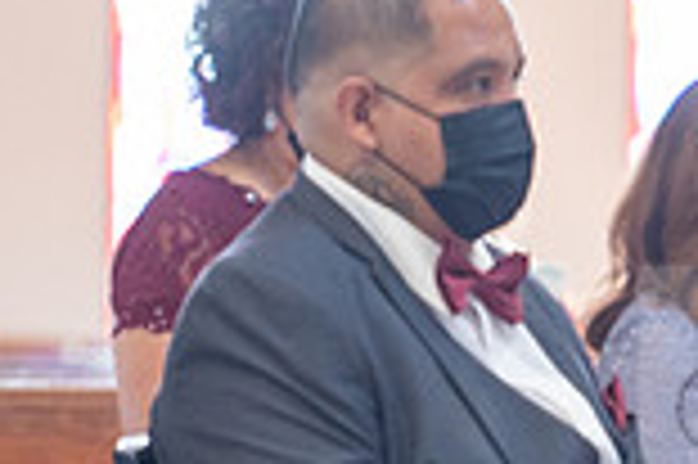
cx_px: 1031
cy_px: 369
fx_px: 12667
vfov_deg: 2.1
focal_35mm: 654
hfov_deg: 3.1
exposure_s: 1/200
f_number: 2.8
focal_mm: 175
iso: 1600
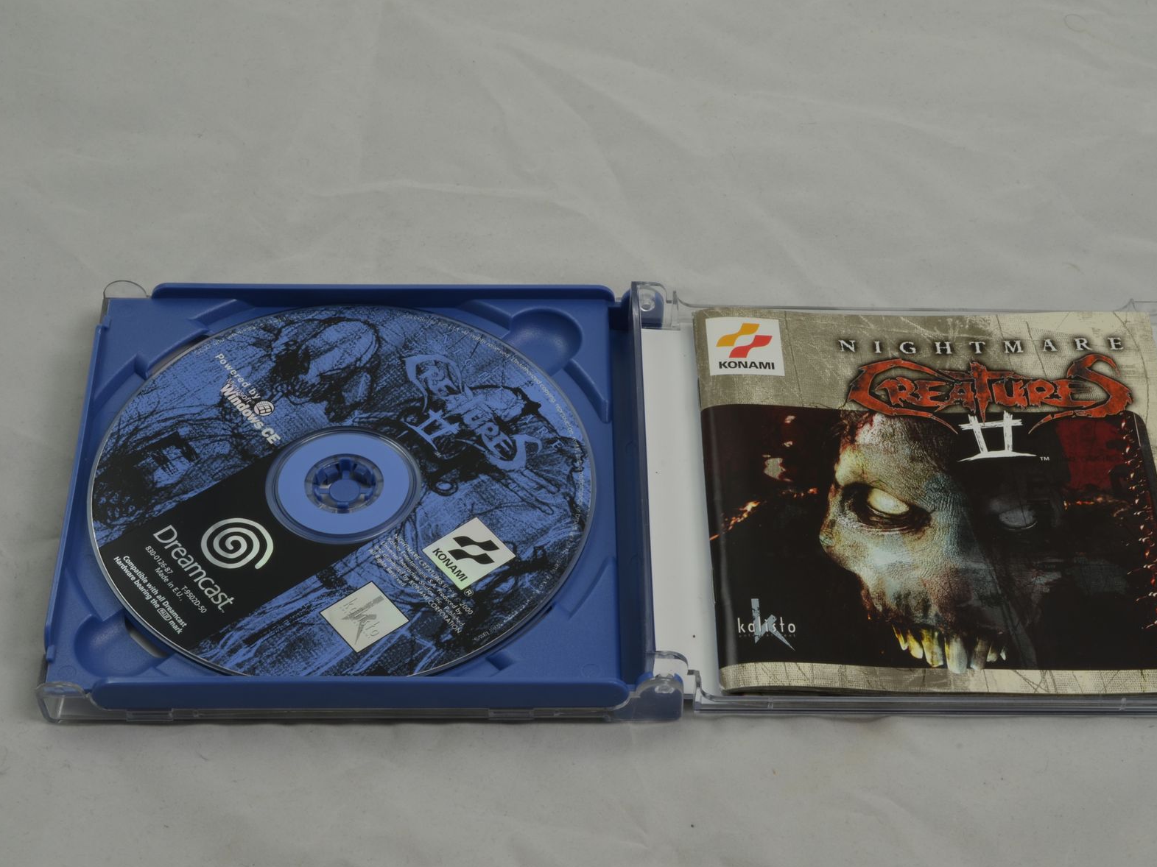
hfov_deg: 29.4
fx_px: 2206
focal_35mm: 66
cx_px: 635
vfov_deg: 22.3
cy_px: 438
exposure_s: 1/2.5
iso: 100
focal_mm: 40
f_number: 20
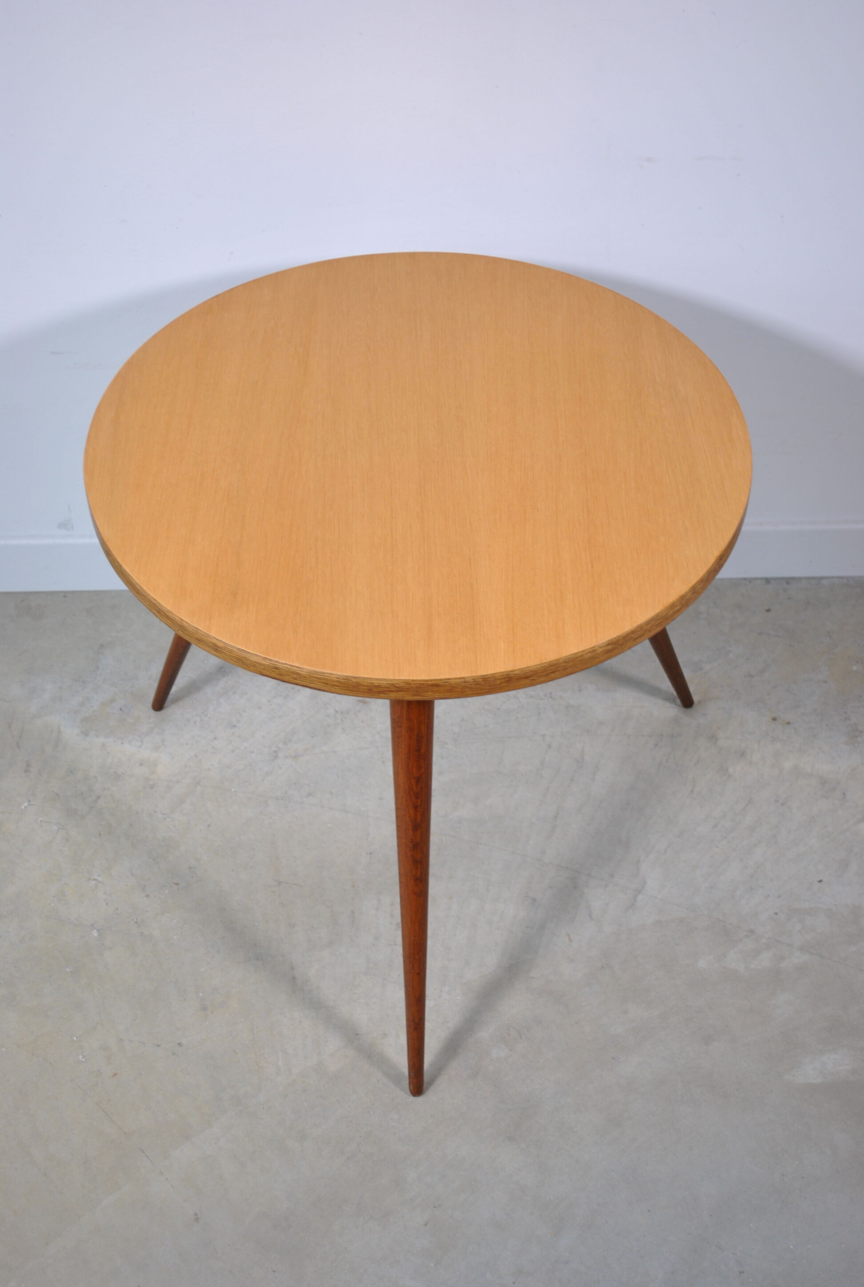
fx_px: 1827
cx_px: 432
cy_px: 644
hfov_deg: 26.6
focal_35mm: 51
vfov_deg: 38.8
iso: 200
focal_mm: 34
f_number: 5
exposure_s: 1/30
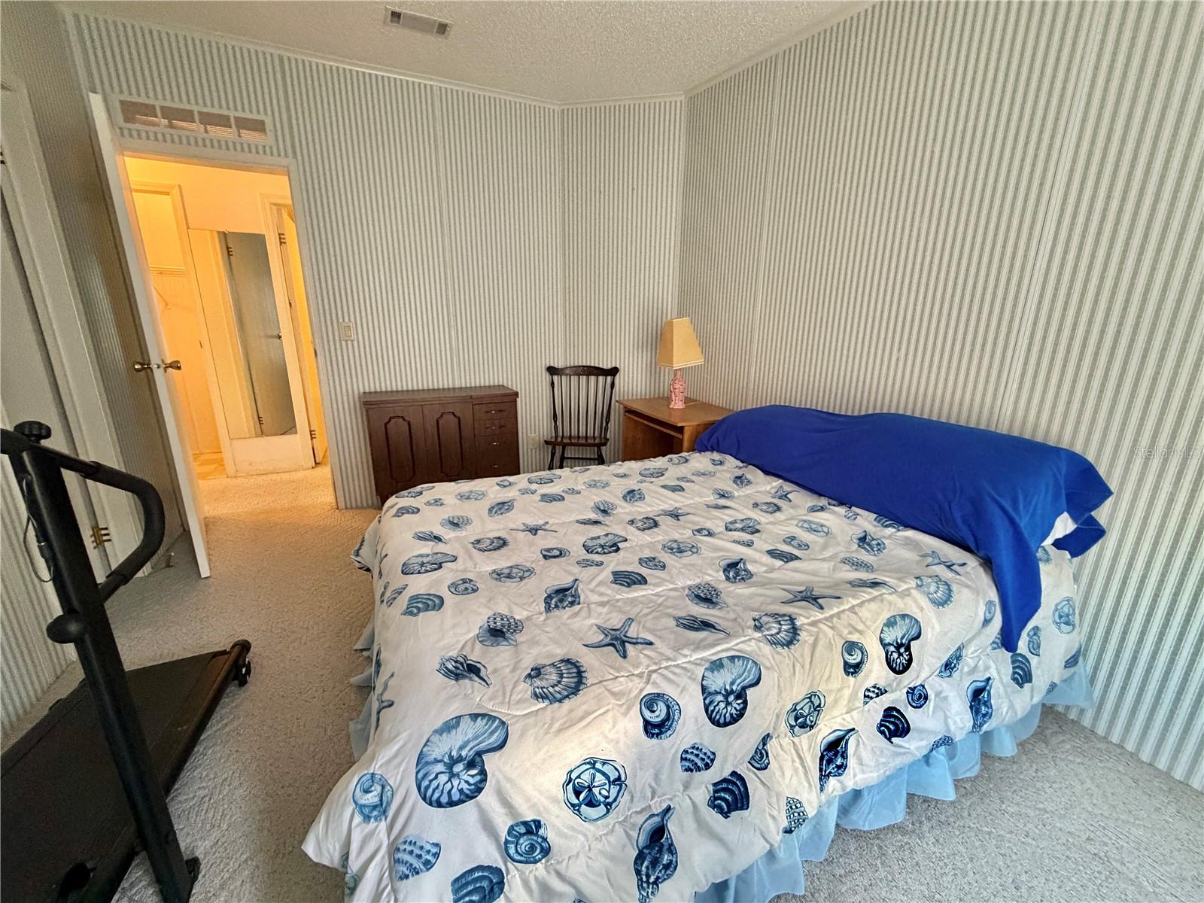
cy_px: 452
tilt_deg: -15.6
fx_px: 487
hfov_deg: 102.1
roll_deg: +0.1
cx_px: 602
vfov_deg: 85.7
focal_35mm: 14
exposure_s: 1/60
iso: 400
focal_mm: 2.22
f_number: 2.2
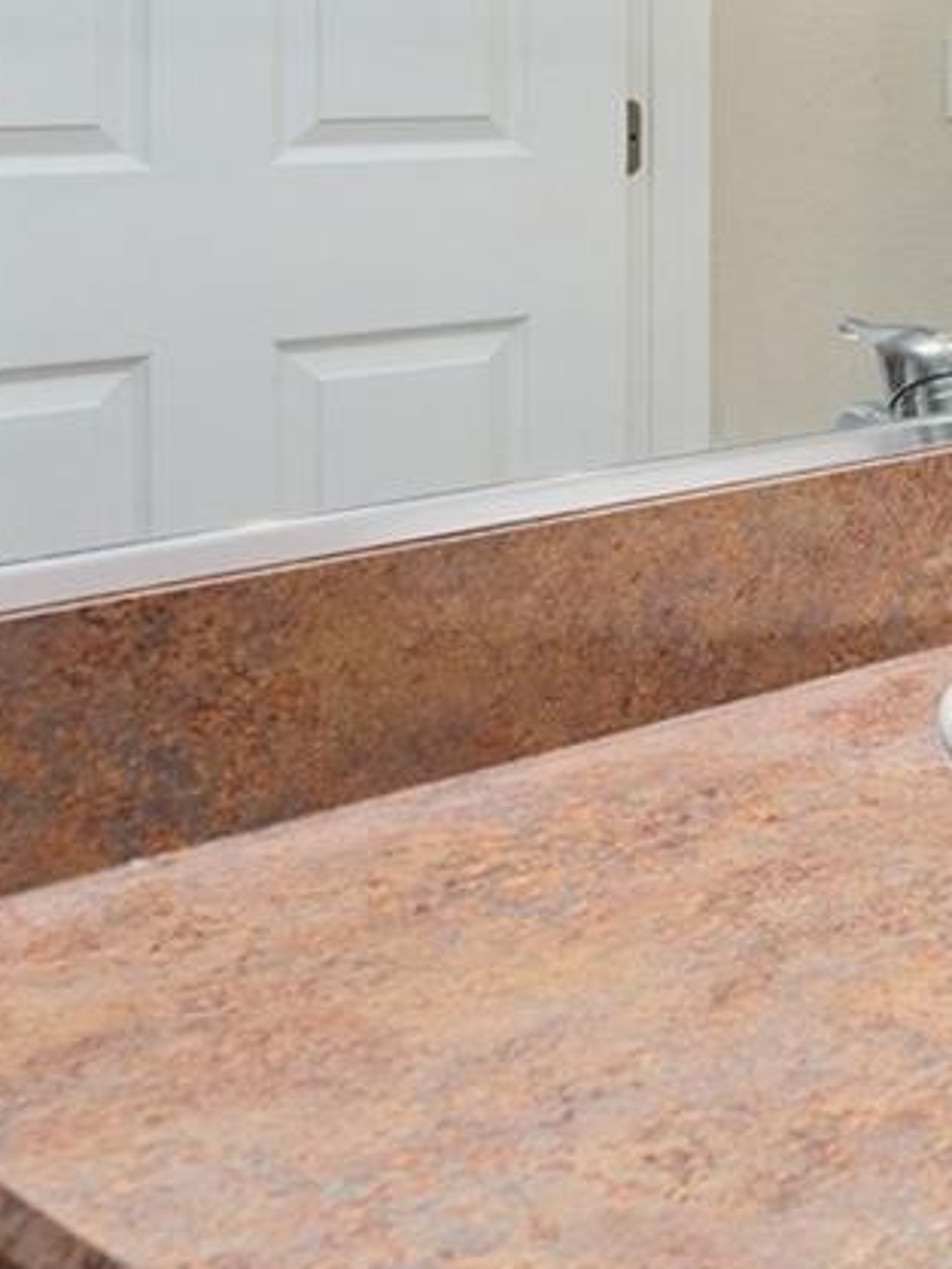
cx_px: 1779
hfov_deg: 18.5
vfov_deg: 31.1
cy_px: 103
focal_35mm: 59
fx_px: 2162
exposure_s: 1/4
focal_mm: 16
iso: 160
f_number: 7.1
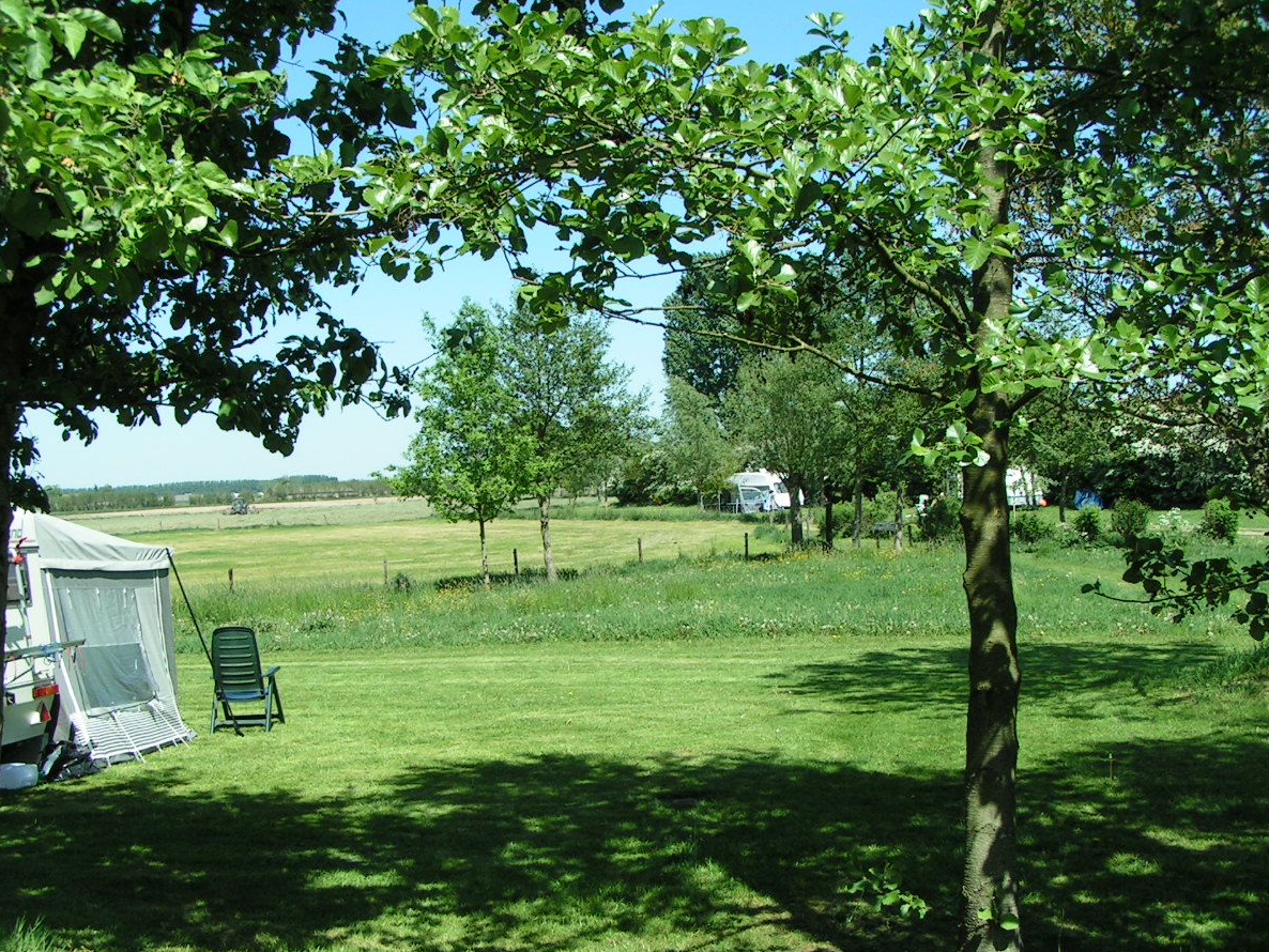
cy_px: 512
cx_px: 605
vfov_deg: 35.1
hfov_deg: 45.8
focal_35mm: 41
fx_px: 1503
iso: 50
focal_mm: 5.8
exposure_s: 1/320
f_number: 5.6
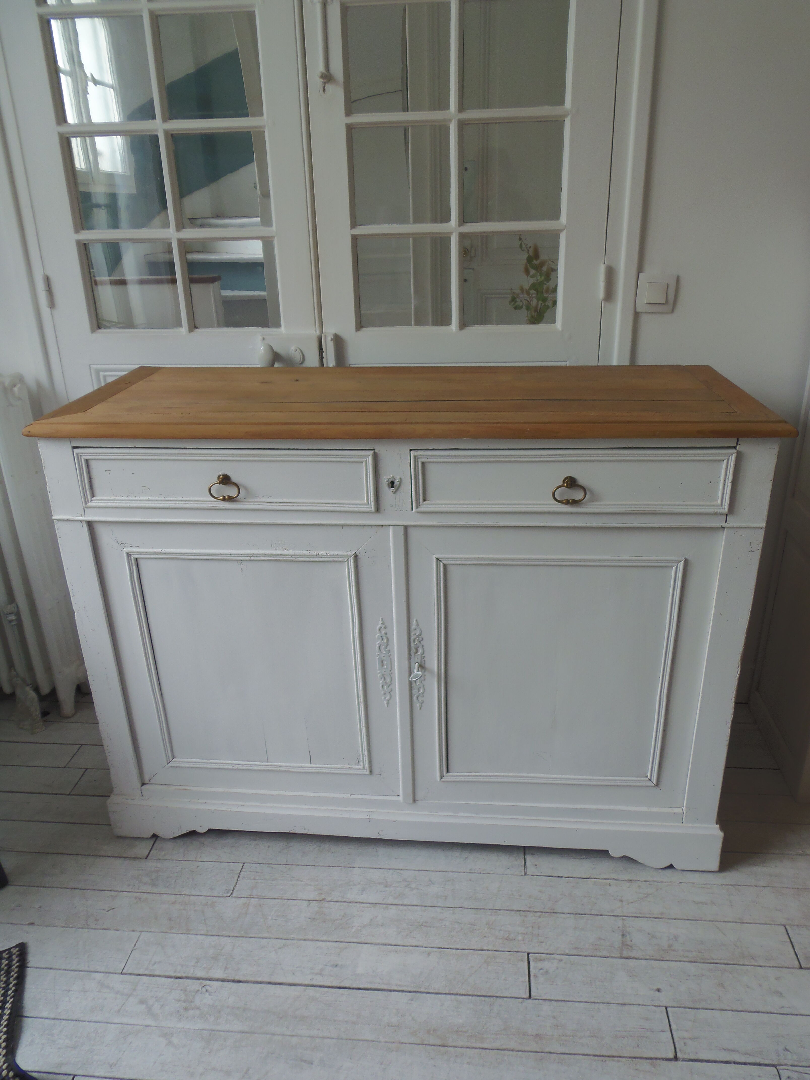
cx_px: 405
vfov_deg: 71.6
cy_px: 540
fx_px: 749
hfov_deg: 56.8
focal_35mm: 24
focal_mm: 4.3
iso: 64
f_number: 2.9
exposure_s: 1/30
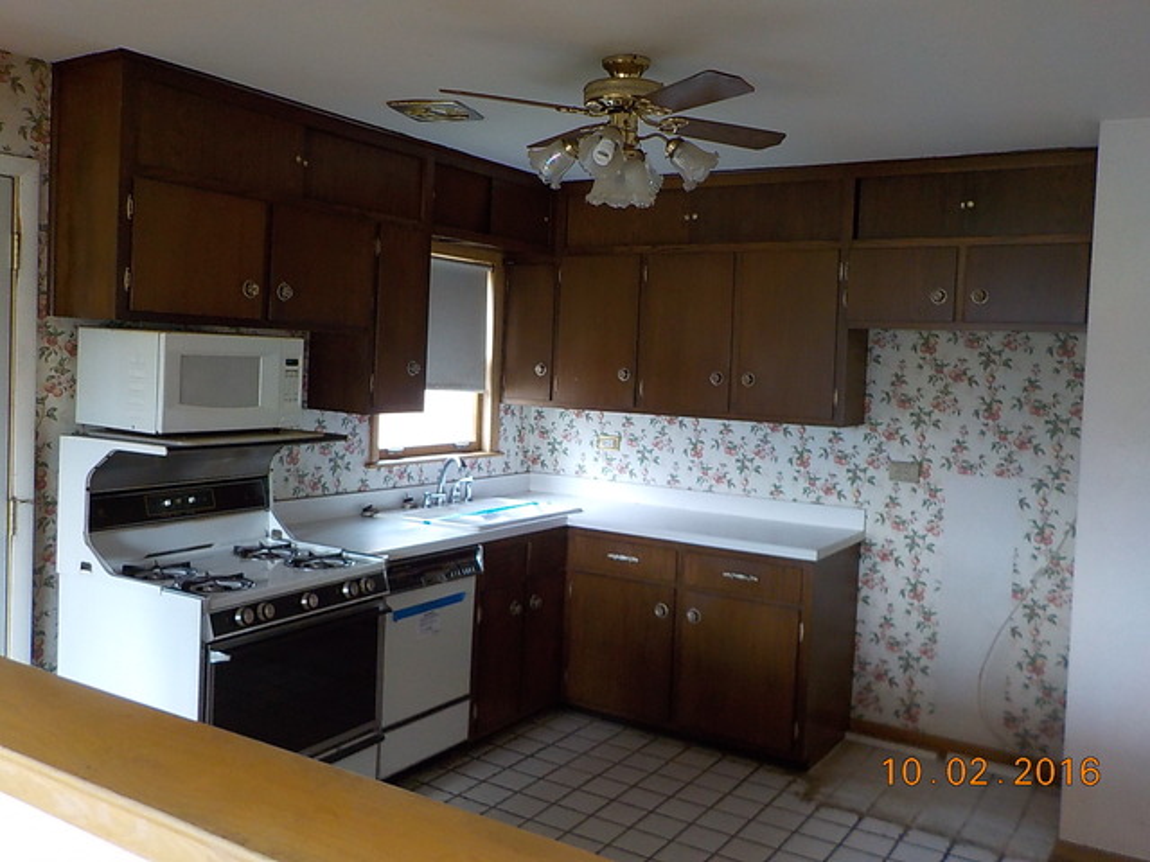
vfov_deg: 46.8
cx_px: 575
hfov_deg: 60.0
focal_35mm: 30
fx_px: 997
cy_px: 431
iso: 250
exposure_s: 1/30
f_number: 3.3
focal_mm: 4.1
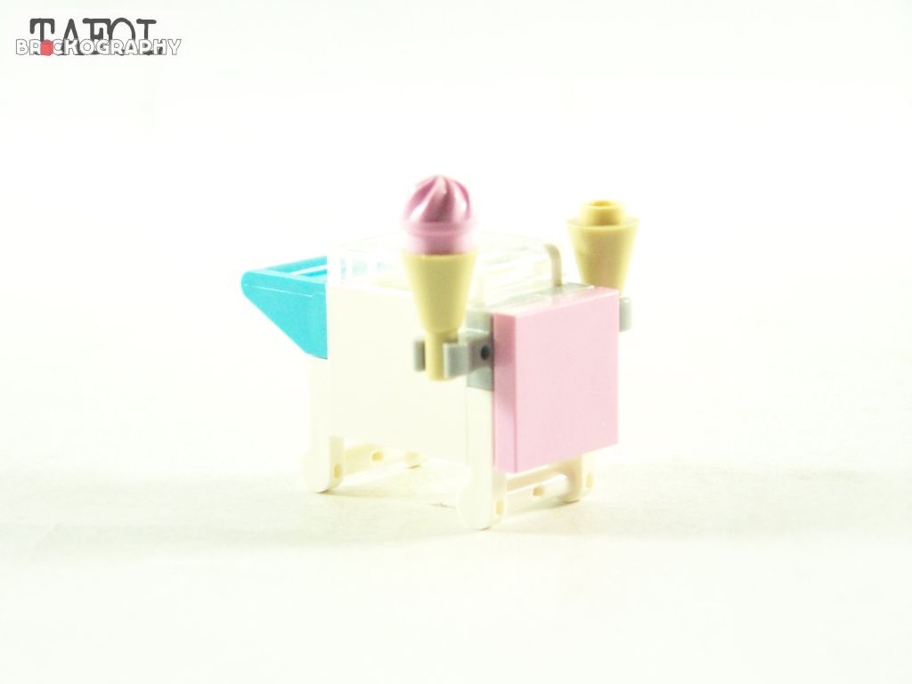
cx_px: 456
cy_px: 342
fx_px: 3083
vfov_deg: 12.7
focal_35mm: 117
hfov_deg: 16.8
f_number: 3.2
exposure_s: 1/60
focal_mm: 19.4
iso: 400
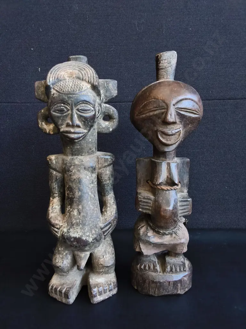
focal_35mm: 27
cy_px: 164
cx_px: 123
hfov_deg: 51.4
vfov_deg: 65.3
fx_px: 256
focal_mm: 2.87
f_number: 2
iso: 320
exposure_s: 1/100
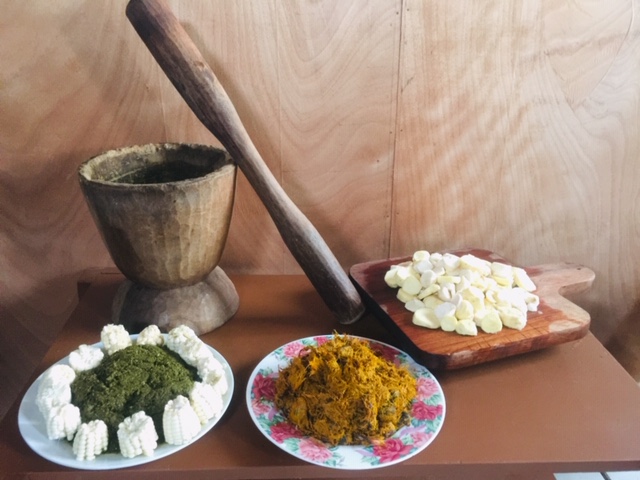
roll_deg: -2.5
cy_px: 240
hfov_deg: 61.7
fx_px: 536
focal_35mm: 29
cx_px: 320
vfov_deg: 48.2
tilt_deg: -22.1
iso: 125
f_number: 2.2
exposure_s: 1/8
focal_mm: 4.15
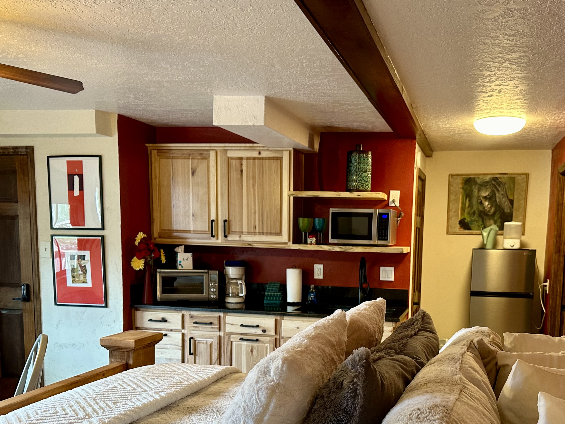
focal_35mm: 35
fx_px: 571
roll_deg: -1.3
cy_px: 306
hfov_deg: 52.0
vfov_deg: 39.8
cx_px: 358
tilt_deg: -6.9
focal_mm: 6.86
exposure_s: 1/60
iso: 160
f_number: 1.78
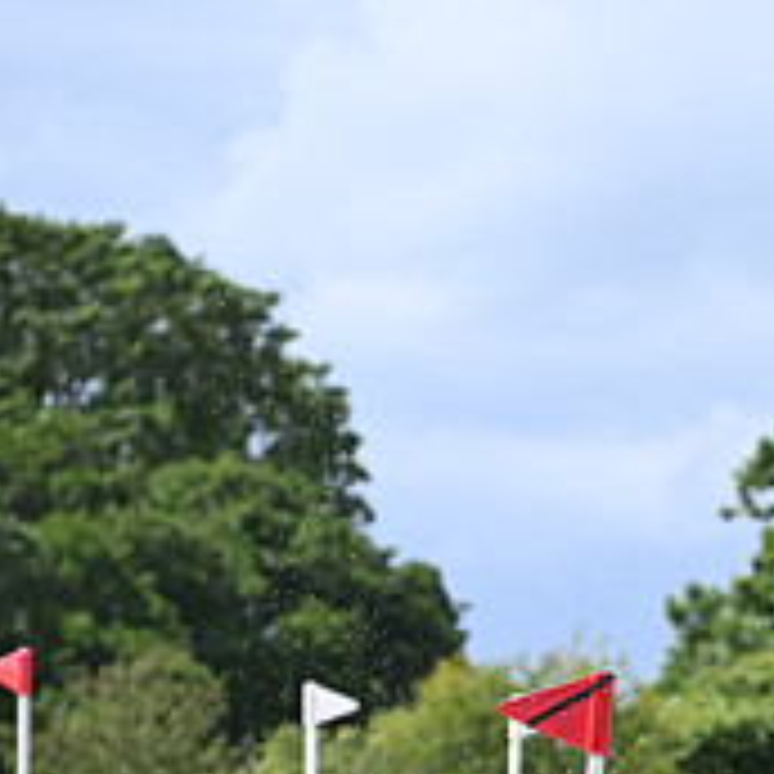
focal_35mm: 386
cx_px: 1296
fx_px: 9765
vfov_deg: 4.5
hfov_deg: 4.5
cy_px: 853
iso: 250
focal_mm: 135
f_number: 4.5
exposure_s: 1/1250
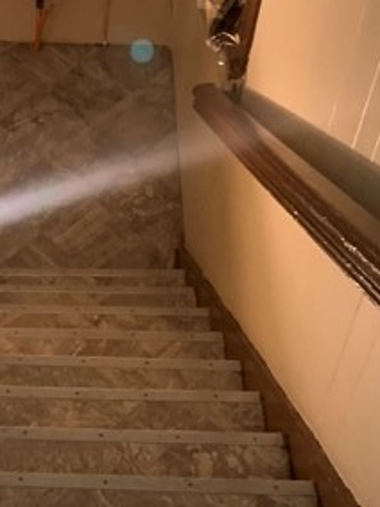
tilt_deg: -51.5
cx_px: -4
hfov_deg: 15.4
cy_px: 181
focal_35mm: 94
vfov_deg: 20.8
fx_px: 1377
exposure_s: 1/40
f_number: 1.8
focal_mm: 4.25
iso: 320
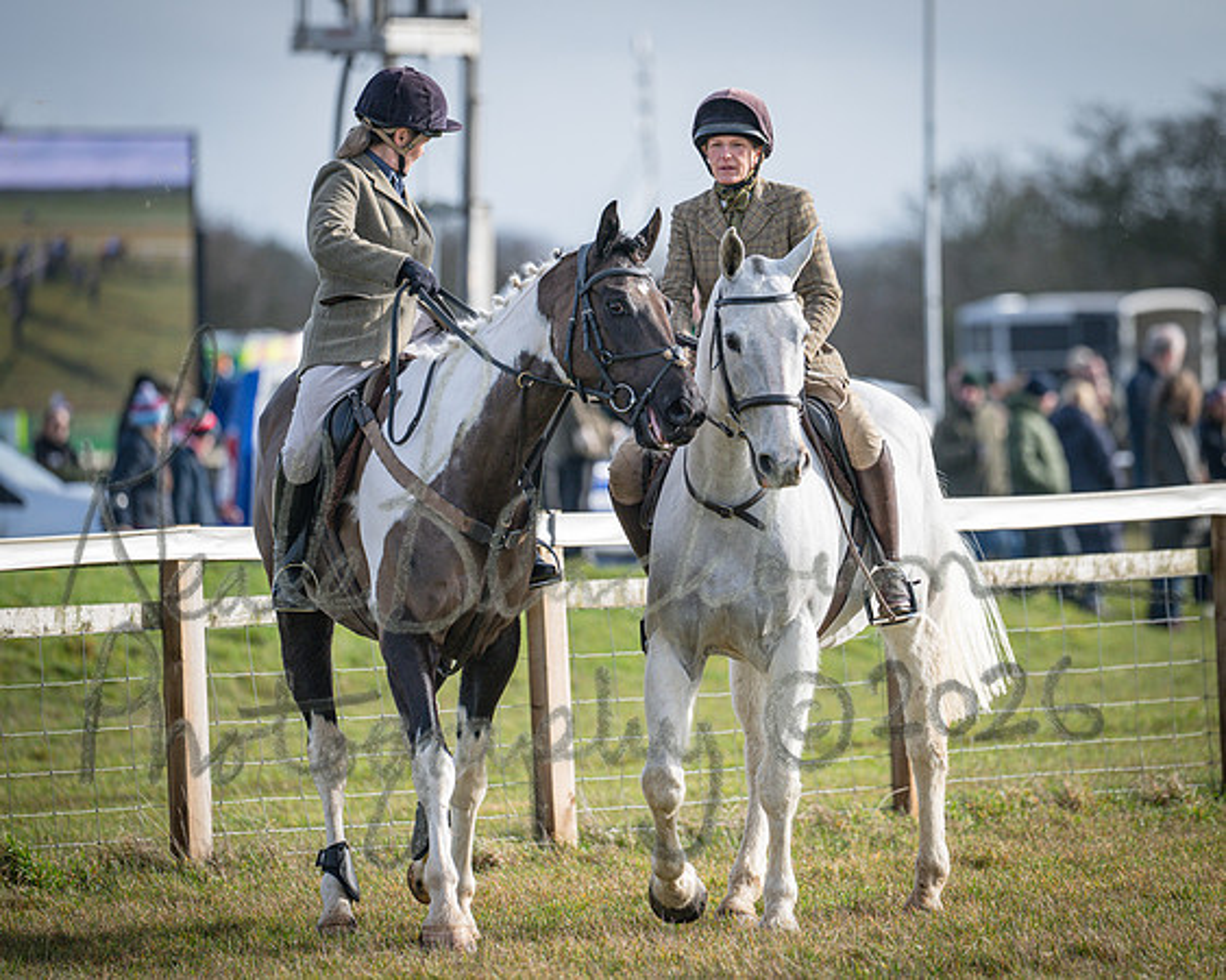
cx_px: 613
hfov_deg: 4.3
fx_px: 16340
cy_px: 490
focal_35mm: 450
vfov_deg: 3.4
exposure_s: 1/1250
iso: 400
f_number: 5
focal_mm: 400
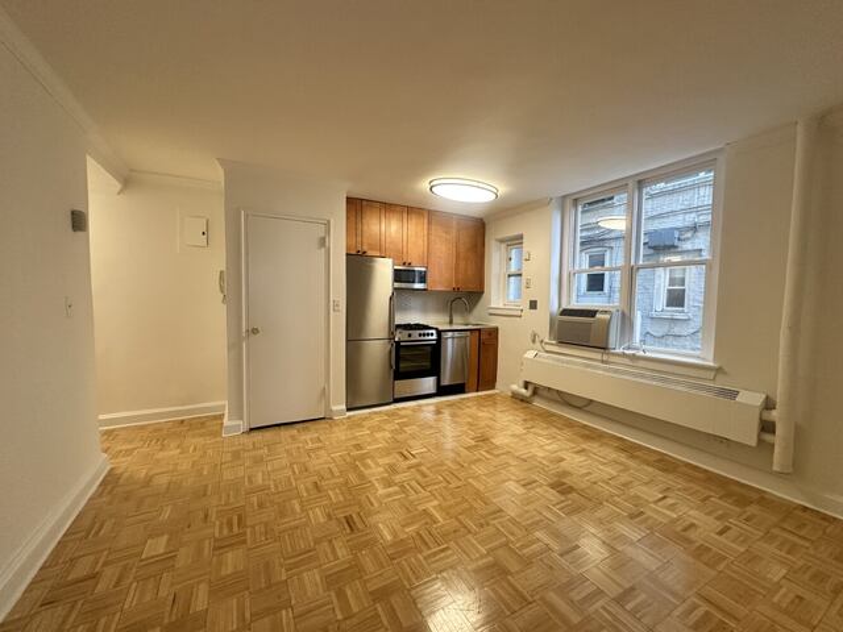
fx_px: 341
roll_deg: -1.2
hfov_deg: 102.1
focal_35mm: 14
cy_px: 316
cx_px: 422
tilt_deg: -3.3
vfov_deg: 85.7
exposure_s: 1/120
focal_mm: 2.22
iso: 200
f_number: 2.2
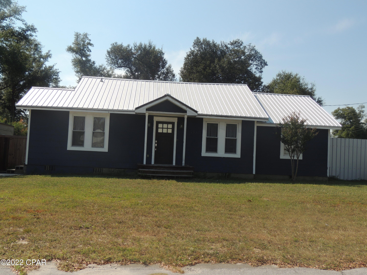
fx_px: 424
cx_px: 184
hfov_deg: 46.8
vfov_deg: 36.0
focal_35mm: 40
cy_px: 138
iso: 100
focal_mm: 7.1
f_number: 3.3
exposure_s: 1/1250
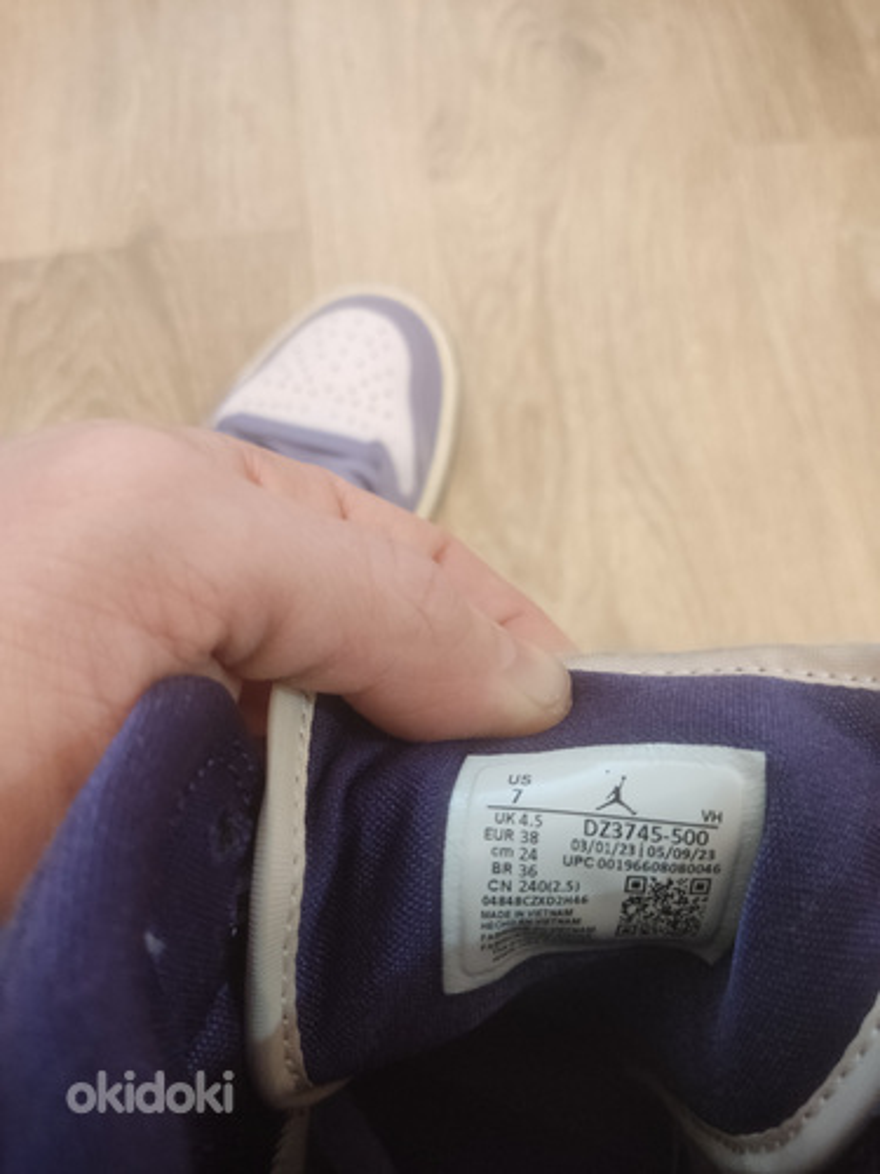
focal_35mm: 25
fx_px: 847
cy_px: 587
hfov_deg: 54.9
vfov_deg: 69.4
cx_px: 440
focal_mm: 4.71
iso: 1205
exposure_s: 1/25
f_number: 1.79
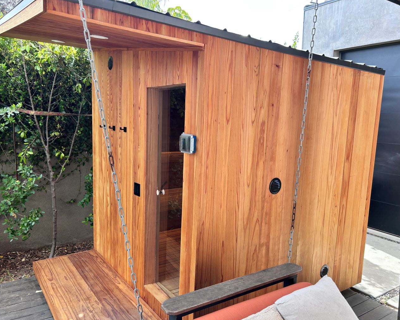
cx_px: 201
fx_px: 331
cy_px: 165
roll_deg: -0.8
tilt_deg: -8.2
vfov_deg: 51.5
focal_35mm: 28
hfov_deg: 62.2
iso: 50
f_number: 1.5
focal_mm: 5.7
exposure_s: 1/404
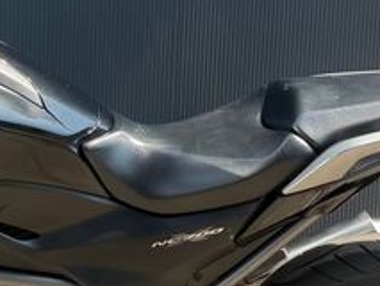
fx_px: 791
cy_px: 198
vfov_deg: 20.4
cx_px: 32
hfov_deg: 26.1
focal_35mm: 72
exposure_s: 1/735
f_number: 1.78
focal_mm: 6.76
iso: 80
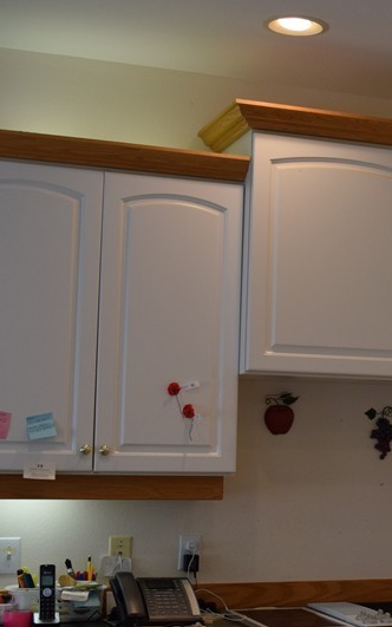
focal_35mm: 75
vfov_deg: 27.4
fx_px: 1282
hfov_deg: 16.7
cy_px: 371
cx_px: 464
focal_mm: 24
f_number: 5
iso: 400
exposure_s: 1/100
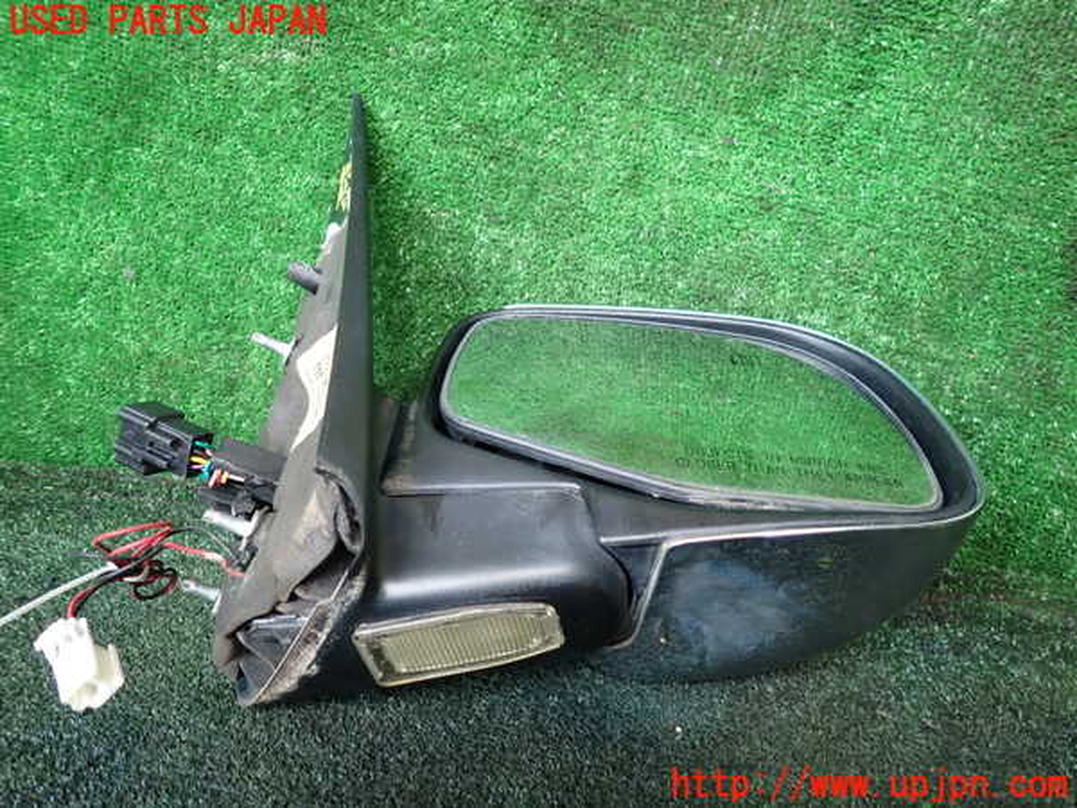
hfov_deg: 69.4
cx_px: 538
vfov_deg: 54.9
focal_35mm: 25
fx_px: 778
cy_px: 404
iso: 100
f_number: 2
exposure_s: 1/60
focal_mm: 4.5
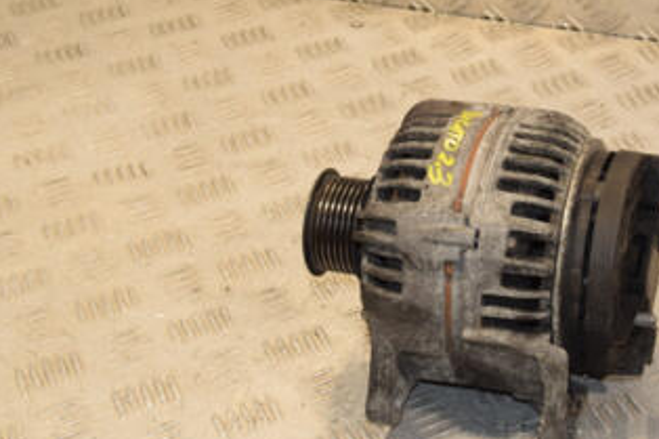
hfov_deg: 23.3
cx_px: 525
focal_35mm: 86
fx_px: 1573
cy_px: 168
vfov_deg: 15.9
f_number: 8
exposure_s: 1/200
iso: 800
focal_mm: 30
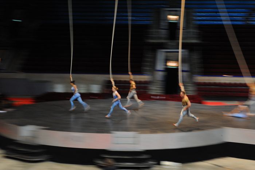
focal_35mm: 70
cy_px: 85
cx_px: 128
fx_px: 496
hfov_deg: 28.9
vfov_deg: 19.4
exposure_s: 1/13
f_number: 13
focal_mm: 70
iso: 2500
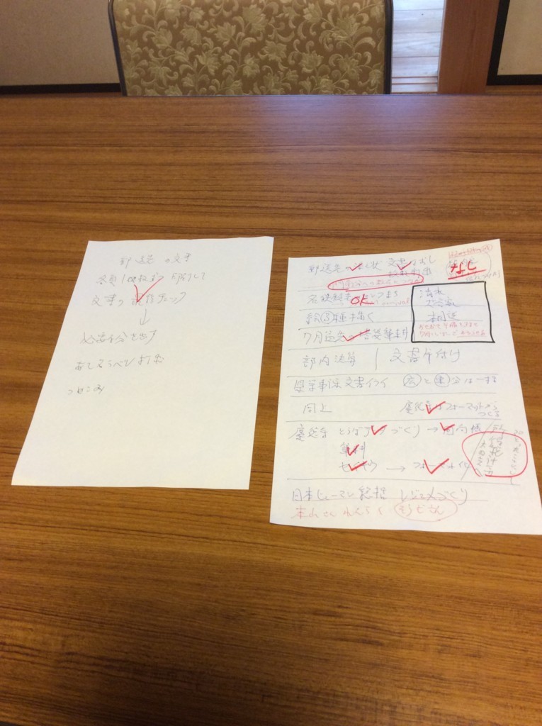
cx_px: 271
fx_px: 670
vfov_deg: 56.9
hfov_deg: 44.1
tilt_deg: -54.5
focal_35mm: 32
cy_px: 363
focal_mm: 3.3
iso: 80
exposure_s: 1/24
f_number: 2.4
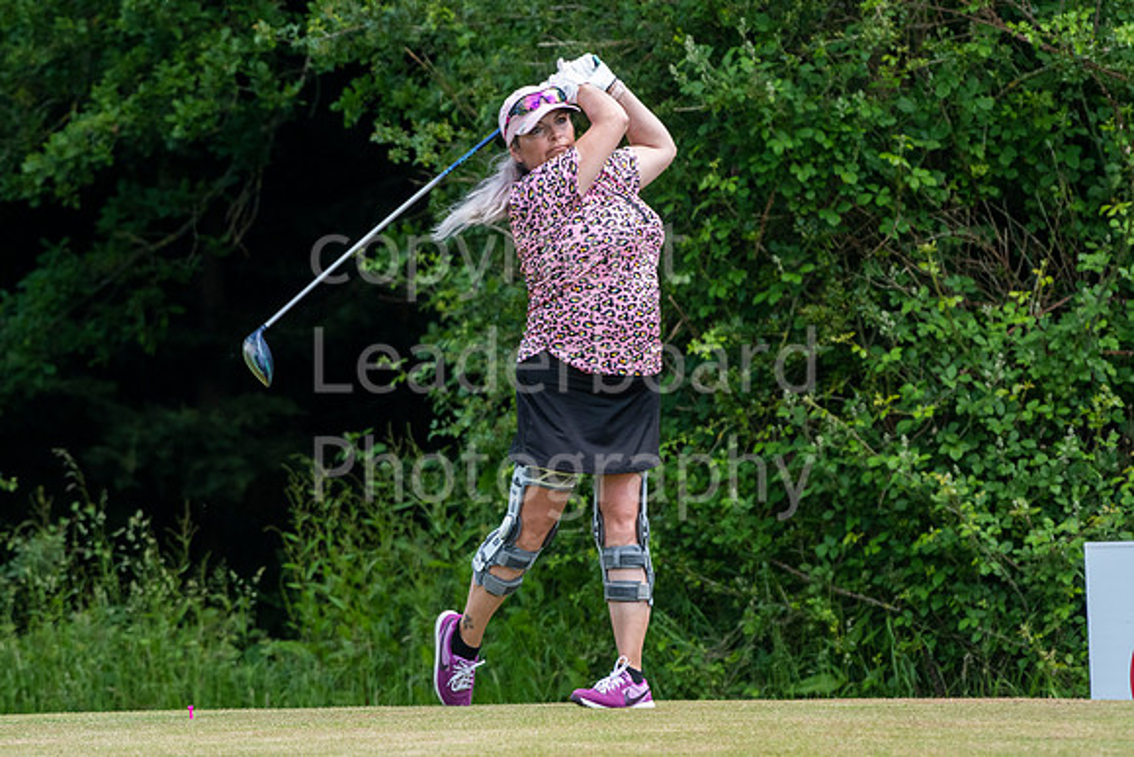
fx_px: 18040
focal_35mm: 573
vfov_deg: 2.4
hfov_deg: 3.6
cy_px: 378
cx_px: 567
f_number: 5.6
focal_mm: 350
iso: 640
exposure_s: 1/1000
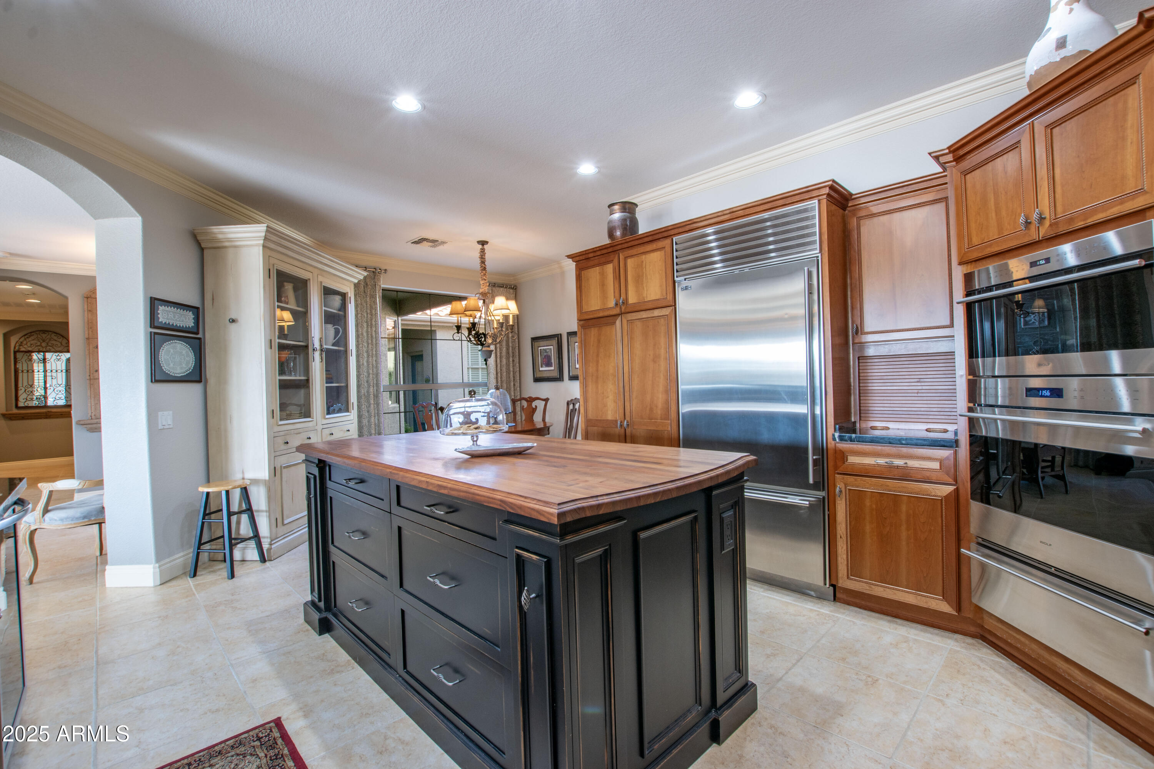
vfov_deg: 77.3
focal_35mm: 15
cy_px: 384
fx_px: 481
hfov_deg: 100.4
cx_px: 577
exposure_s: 1/1.25
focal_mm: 10
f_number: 11
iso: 100
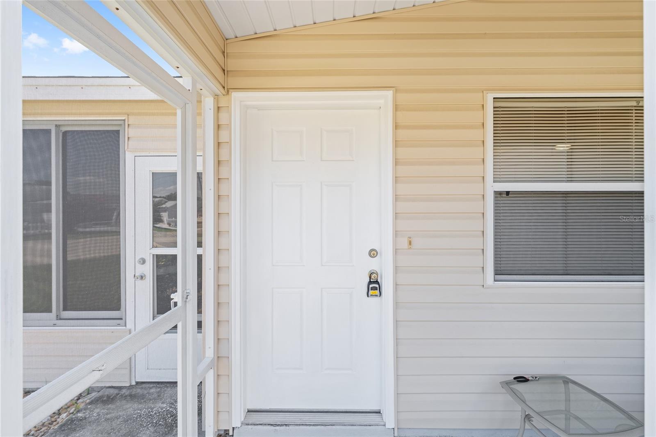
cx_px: 328
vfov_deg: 77.3
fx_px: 273
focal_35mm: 15
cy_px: 218
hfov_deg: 100.4
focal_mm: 15
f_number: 8
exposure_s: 1/25
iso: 320
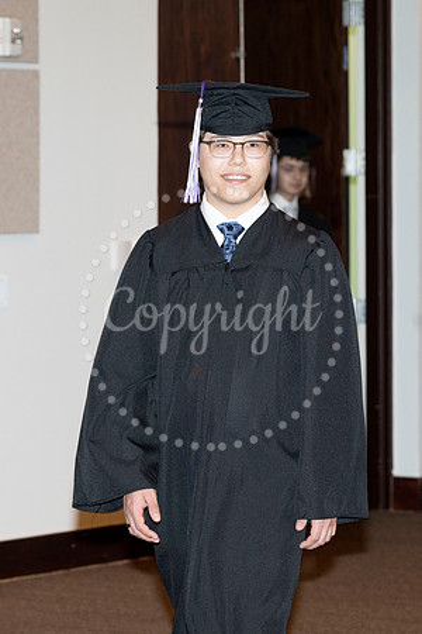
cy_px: 317
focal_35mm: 180
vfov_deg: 11.4
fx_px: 3165
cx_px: 211
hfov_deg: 7.6
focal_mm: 120
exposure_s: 1/80
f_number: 5.6
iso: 800
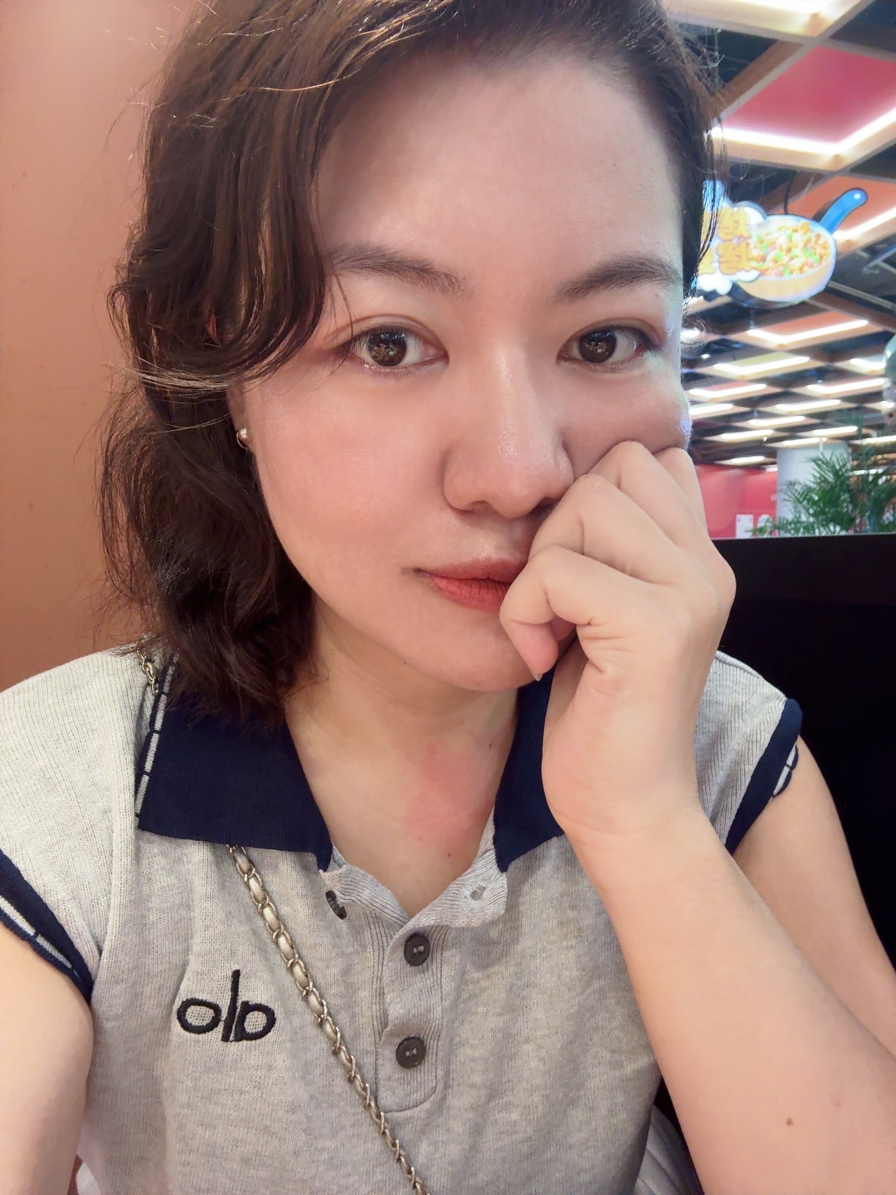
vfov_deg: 73.9
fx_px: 794
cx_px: 448
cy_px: 598
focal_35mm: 23
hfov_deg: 58.9
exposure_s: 1/50
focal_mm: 2.69
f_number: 1.9
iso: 125
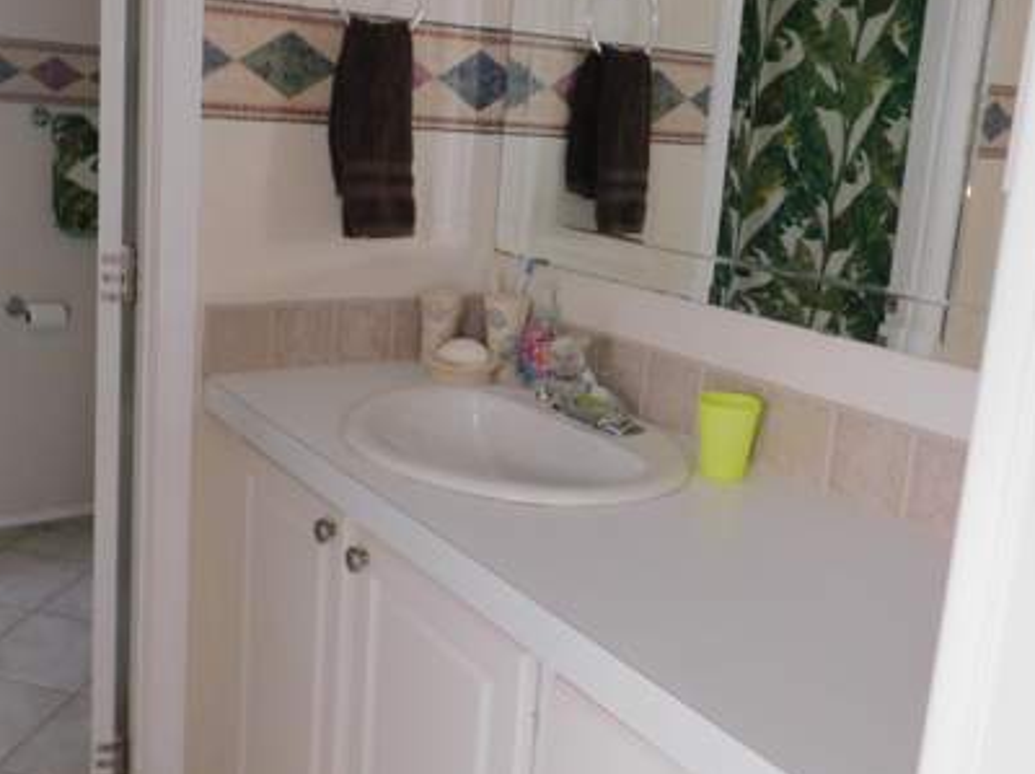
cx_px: 453
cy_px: 320
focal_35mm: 36
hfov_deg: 51.3
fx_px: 1075
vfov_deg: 39.5
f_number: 3.2
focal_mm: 5.3
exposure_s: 1/8
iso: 450
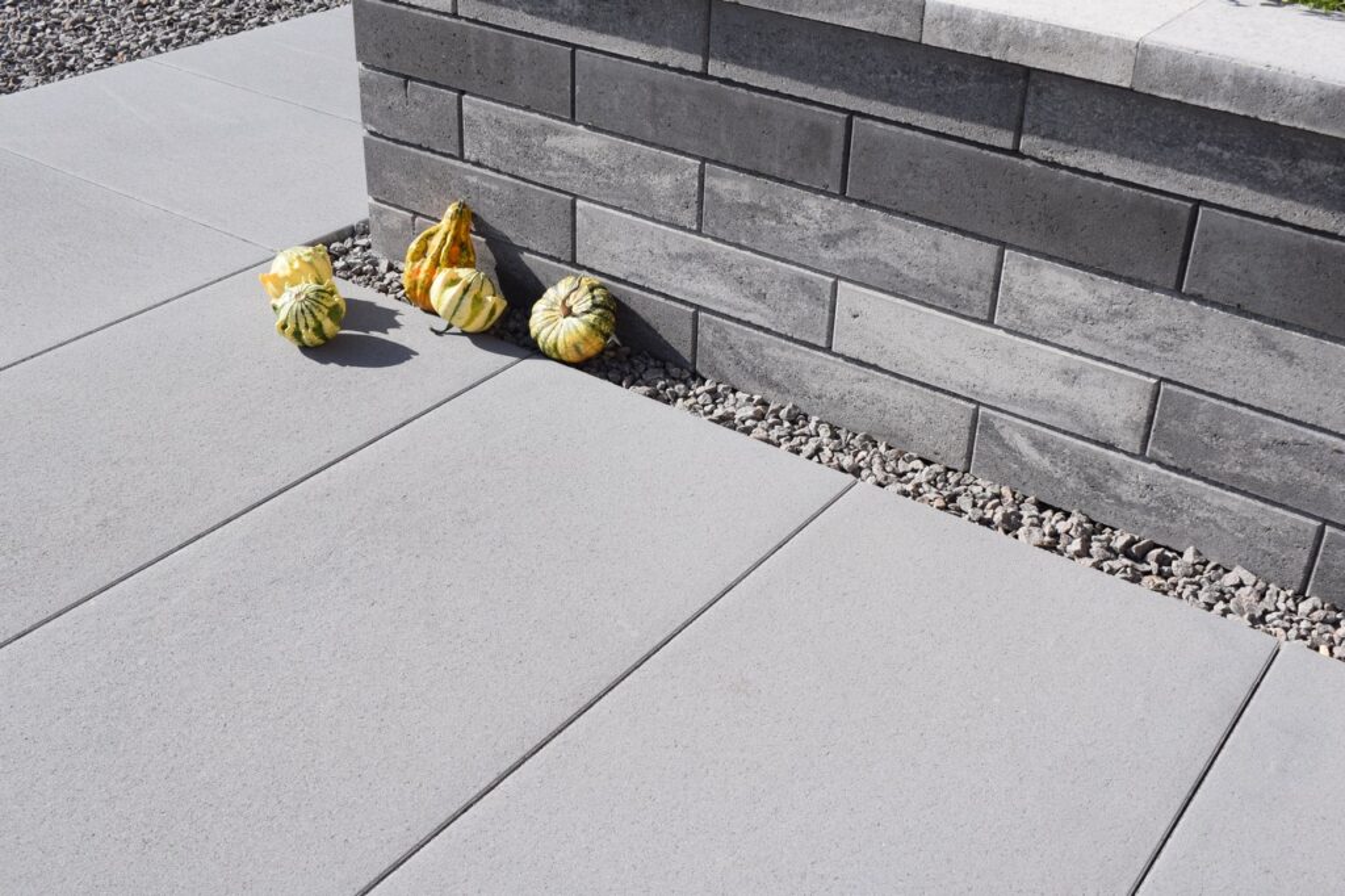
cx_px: 672
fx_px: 1457
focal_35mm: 39
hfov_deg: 49.6
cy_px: 448
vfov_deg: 34.2
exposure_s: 1/320
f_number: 9
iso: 200
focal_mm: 26
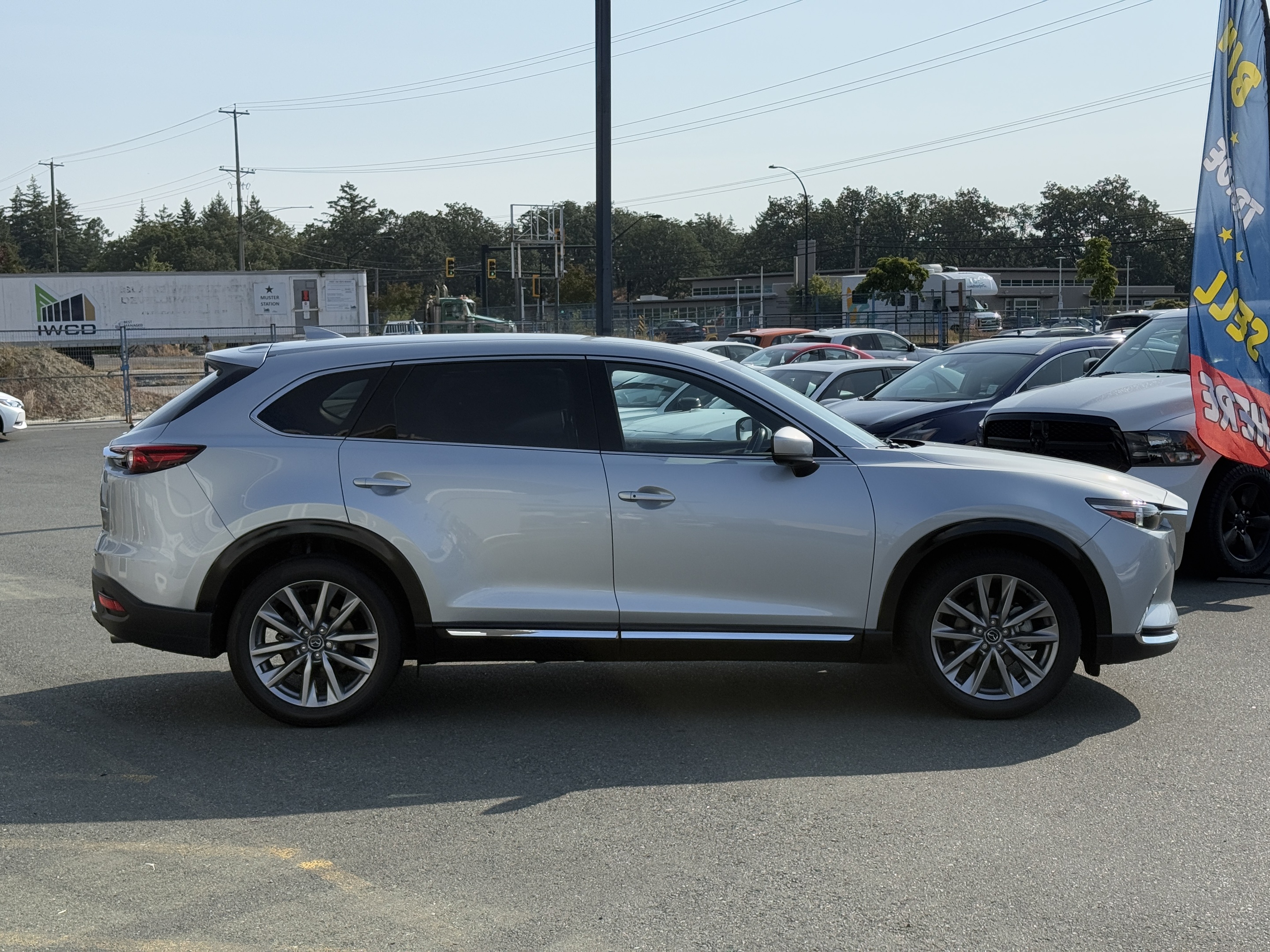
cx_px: 635
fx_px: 1761
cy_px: 476
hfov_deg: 39.7
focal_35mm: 48
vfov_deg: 30.3
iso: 64
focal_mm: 6.76
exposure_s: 1/6024
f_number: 1.78
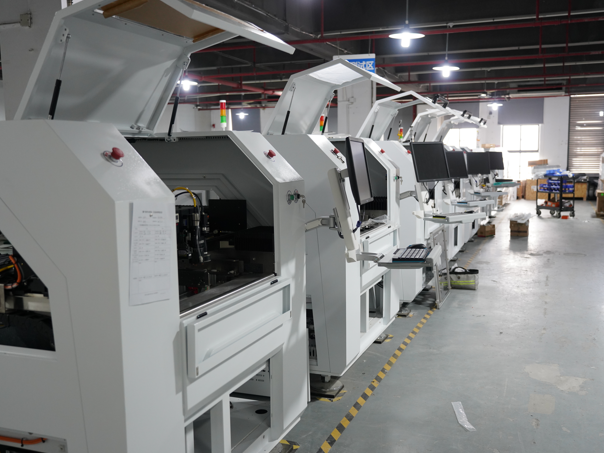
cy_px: 231
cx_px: 315
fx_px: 628
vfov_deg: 39.7
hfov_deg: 51.3
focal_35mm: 36
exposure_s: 1/160
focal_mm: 32
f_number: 3.2
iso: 1600
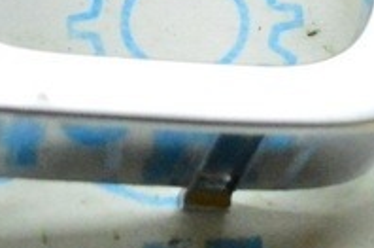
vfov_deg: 7.8
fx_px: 1772
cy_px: -139
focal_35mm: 171
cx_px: 113
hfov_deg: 12.0
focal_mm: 22
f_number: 3.8
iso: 6400
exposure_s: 1/800
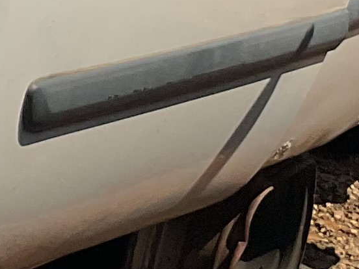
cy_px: -19
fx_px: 2199
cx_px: -214
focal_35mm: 212
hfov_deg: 9.0
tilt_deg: -13.3
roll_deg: -9.6
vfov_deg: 7.0
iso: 16
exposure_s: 1/4405
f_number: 1.8
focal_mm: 3
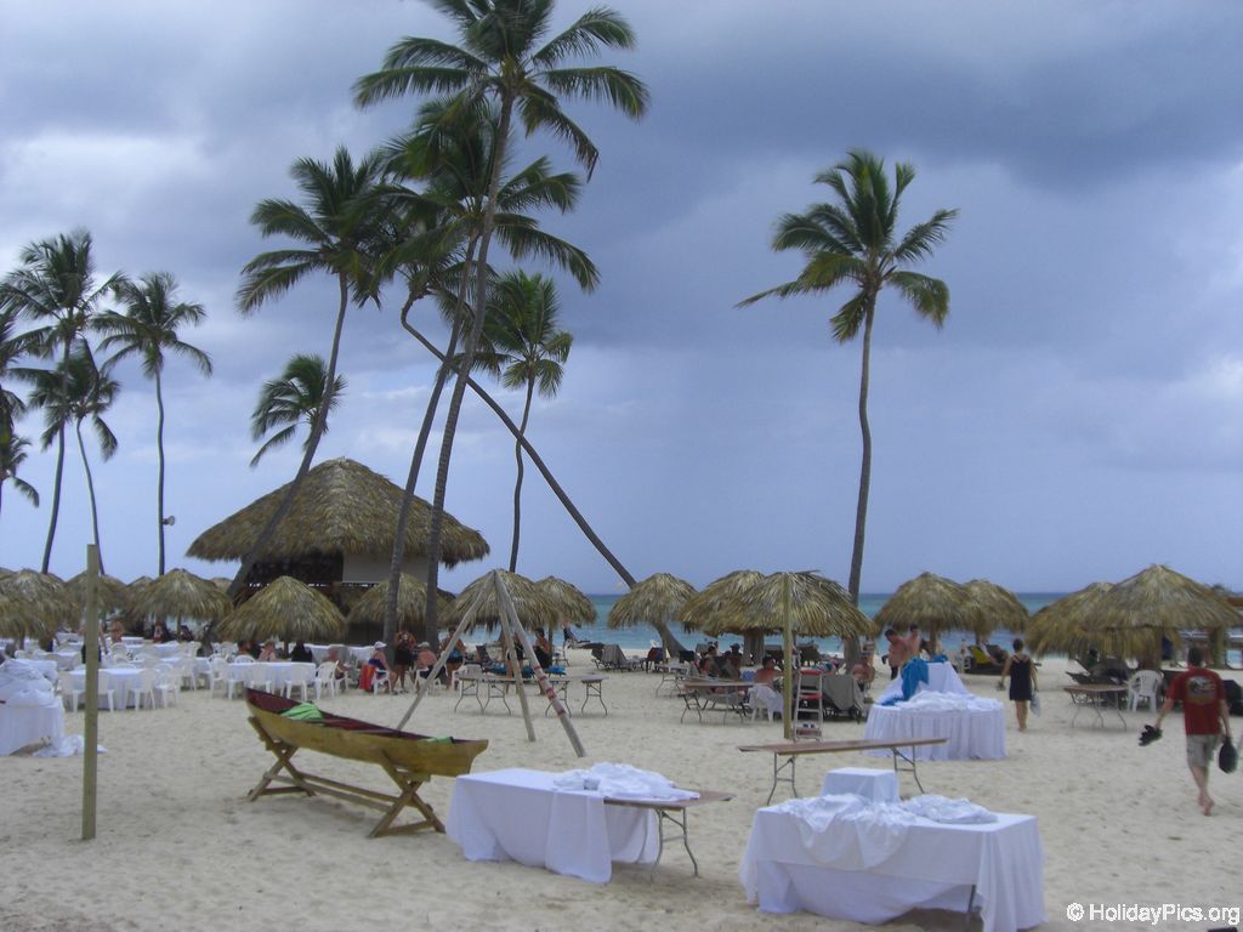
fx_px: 1365
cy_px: 466
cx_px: 622
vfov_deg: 37.7
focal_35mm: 38
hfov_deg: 49.0
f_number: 8
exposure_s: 1/125
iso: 64
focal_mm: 6.2
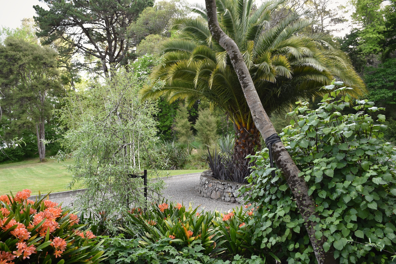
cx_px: 198
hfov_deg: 57.2
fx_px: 363
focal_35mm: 33
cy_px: 132
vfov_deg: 40.0
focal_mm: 22
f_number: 6.3
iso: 400
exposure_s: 1/60
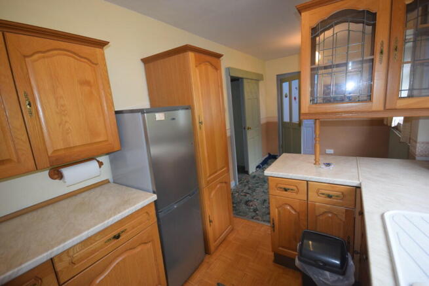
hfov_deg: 95.0
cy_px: 143
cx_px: 214
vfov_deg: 72.1
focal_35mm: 16
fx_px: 197
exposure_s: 1/80
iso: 800
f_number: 4.2
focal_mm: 11
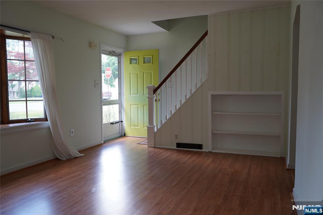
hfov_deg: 65.5
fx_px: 251
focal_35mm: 28
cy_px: 108
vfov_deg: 46.4
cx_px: 162
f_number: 3.5
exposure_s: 1/30
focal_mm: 28
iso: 125
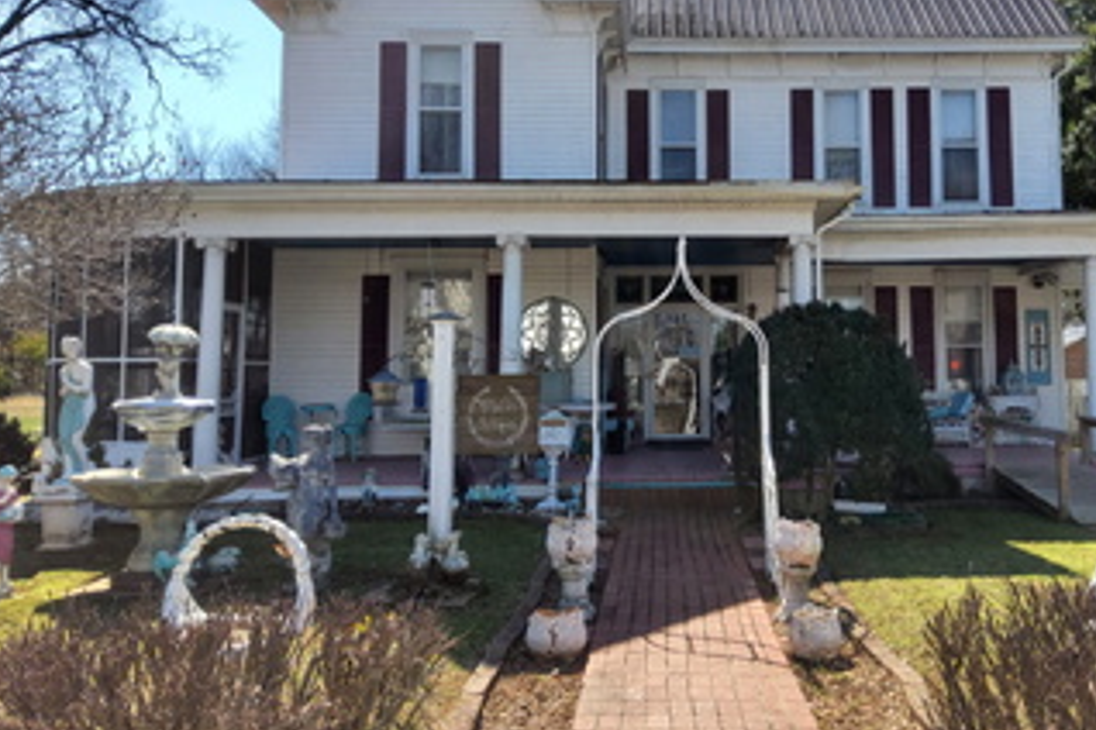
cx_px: 676
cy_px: 289
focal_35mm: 34
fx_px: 1035
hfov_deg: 55.2
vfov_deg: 38.7
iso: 50
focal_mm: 3.08
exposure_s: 1/1053
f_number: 2
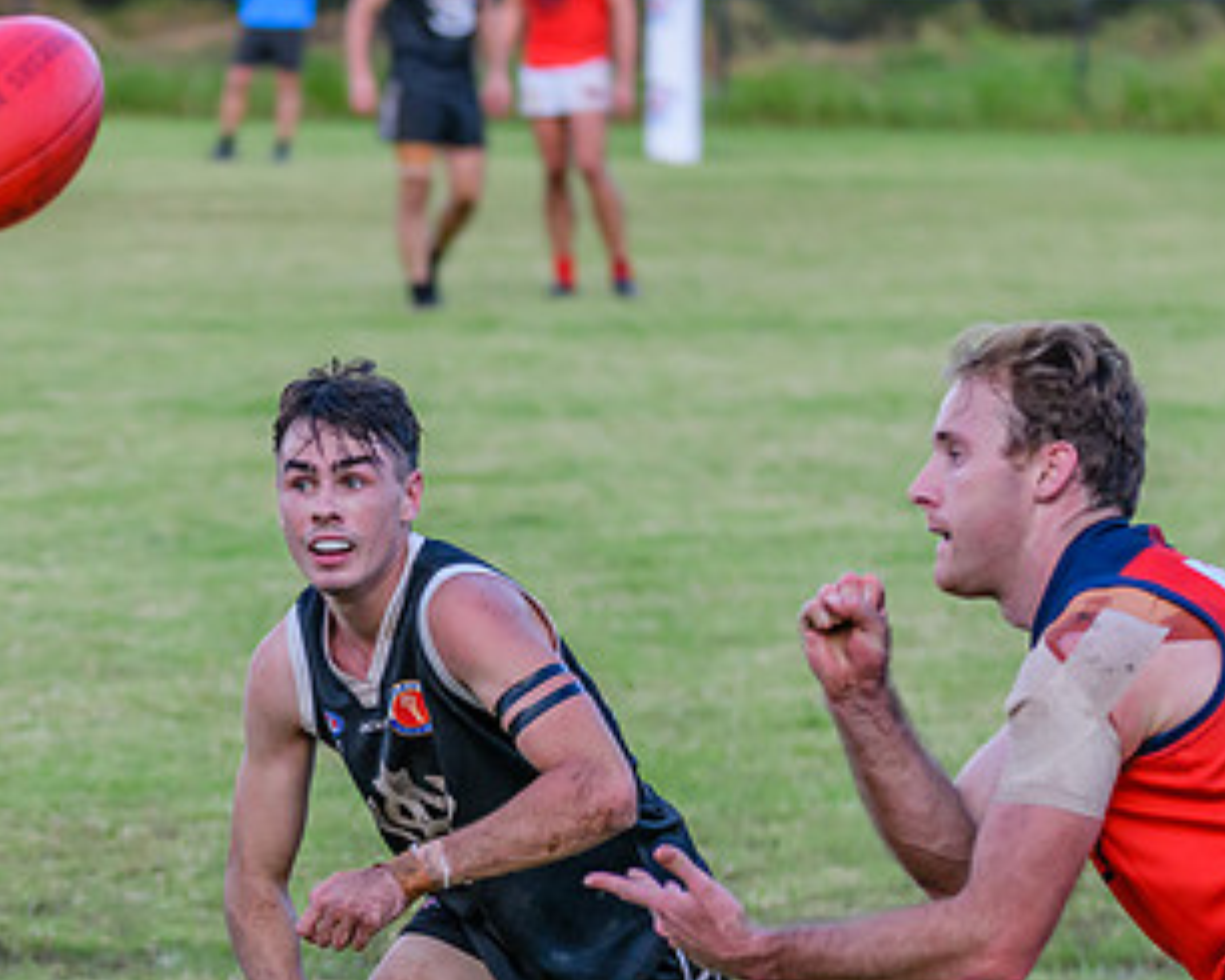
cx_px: 424
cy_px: 838
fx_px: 13310
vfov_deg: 4.2
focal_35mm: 367
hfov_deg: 5.3
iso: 1600
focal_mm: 170
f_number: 5
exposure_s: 1/2000
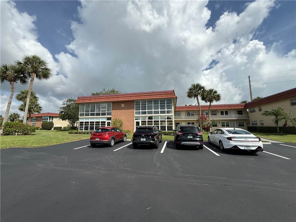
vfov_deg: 85.7
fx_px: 120
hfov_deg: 102.1
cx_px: 148
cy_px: 111
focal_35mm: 14
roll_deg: +0.3
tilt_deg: +7.6
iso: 50
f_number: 2.2
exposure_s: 1/2841
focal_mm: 2.22
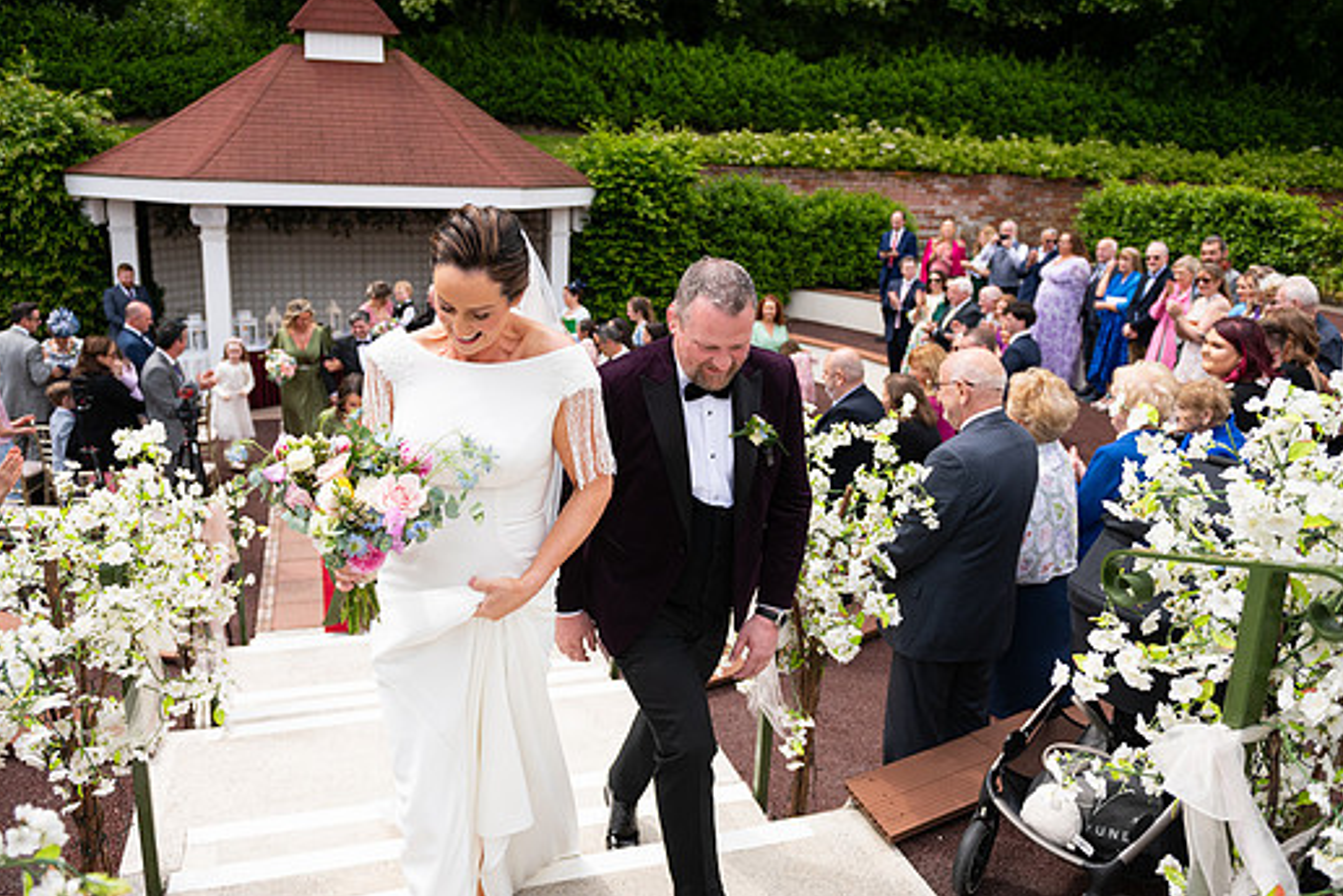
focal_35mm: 27
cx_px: 630
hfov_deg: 67.3
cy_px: 421
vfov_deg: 47.9
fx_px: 1007
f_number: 3.5
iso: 250
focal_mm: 24
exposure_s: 1/2500
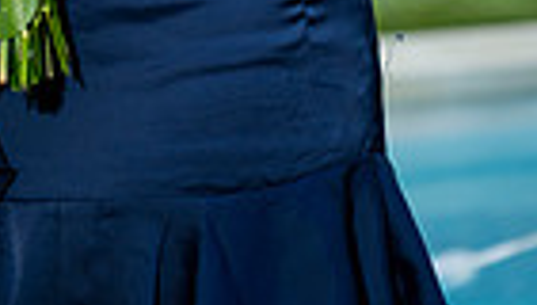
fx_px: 5708
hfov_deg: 5.4
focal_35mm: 400
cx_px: 15
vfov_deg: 3.0
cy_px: -545
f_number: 4.5
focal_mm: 120
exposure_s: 1/200
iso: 400
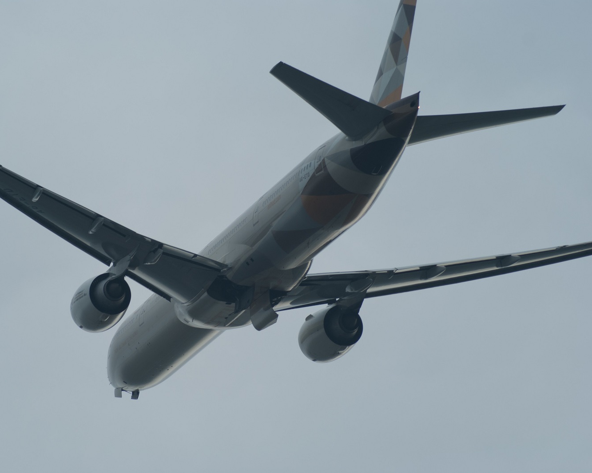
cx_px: 246
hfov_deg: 9.5
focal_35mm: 203
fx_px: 3556
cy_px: 236
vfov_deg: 7.6
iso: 100
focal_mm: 120
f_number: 7.1
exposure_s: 1/320
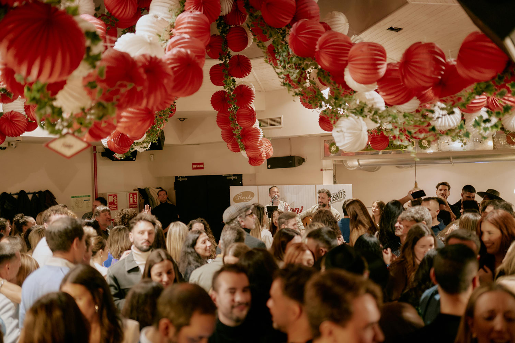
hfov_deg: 54.4
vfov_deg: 37.9
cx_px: 258
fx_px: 501
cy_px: 172
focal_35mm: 35
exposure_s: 1/160
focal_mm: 35
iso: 3200
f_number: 1.4
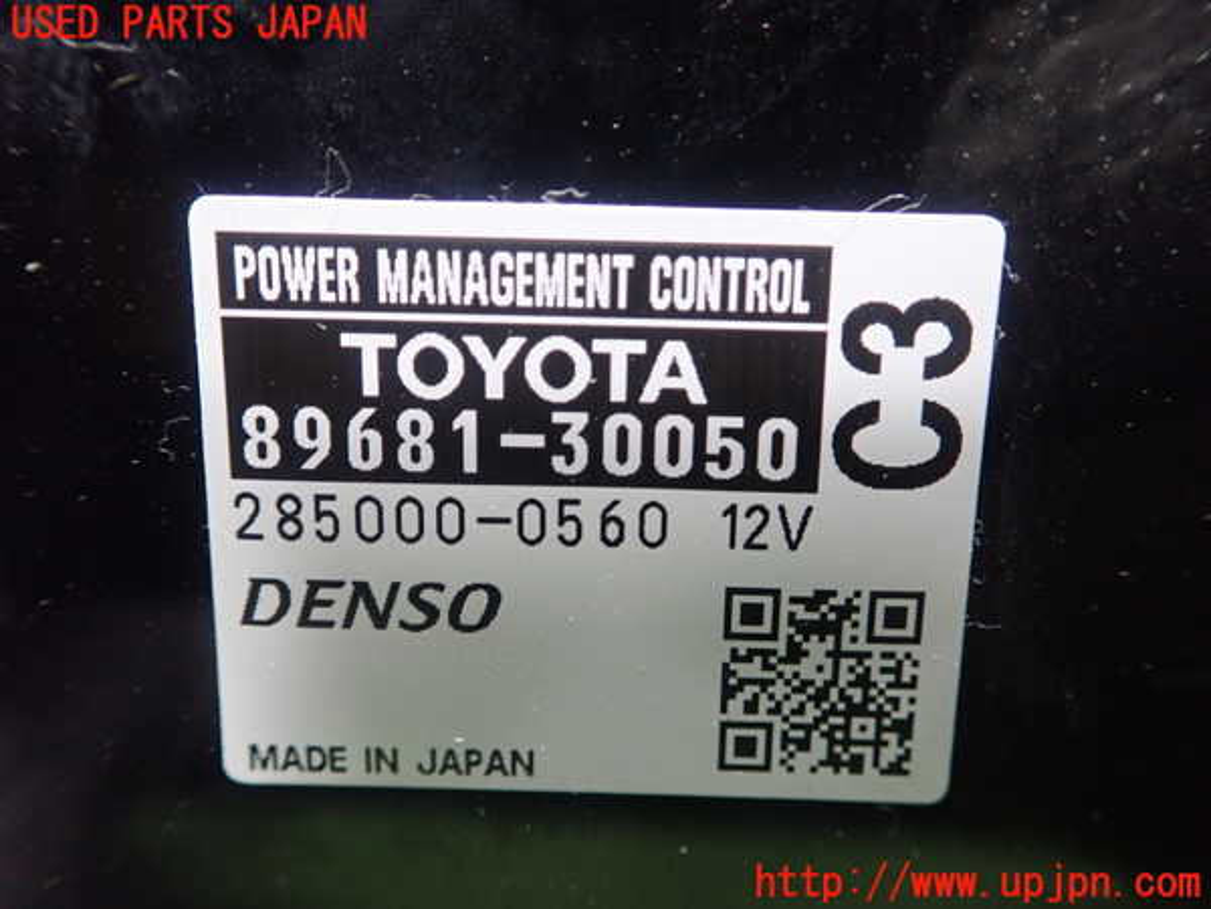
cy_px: 454
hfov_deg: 60.0
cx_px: 606
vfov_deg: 46.8
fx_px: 1050
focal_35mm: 30
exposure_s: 1/100
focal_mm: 5.5
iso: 800
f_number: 2.3
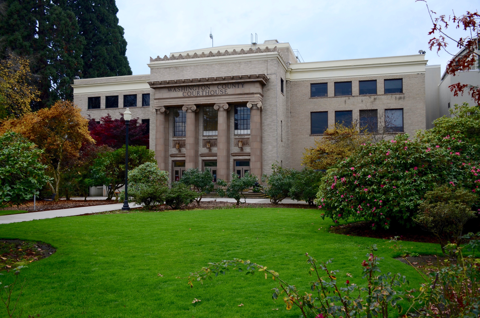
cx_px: 240
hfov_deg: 57.3
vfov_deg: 39.8
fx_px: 439
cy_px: 159
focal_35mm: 33
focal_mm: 22
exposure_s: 1/250
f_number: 5.6
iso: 200
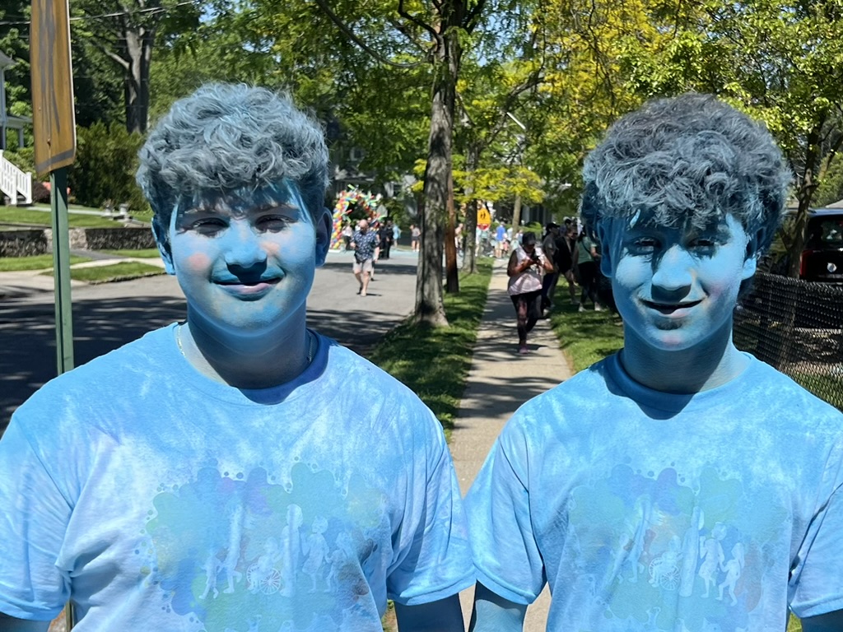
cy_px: 316
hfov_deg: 67.3
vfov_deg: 53.1
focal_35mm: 26
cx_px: 422
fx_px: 633
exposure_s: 1/5076
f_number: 1.5
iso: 50
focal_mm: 5.7
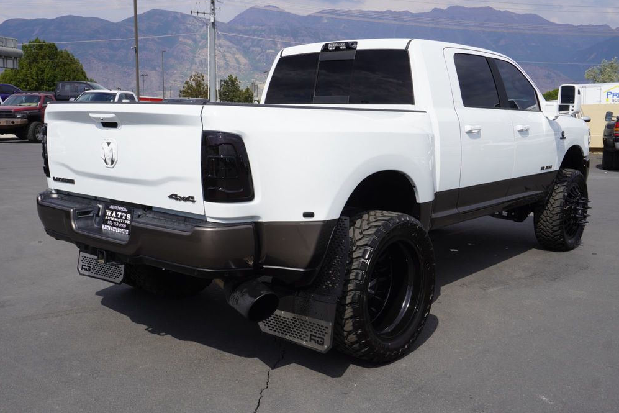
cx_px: 315
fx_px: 636
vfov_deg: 36.0
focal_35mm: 37
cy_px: 204
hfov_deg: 51.9
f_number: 11
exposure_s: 1/250
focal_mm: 24
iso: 100
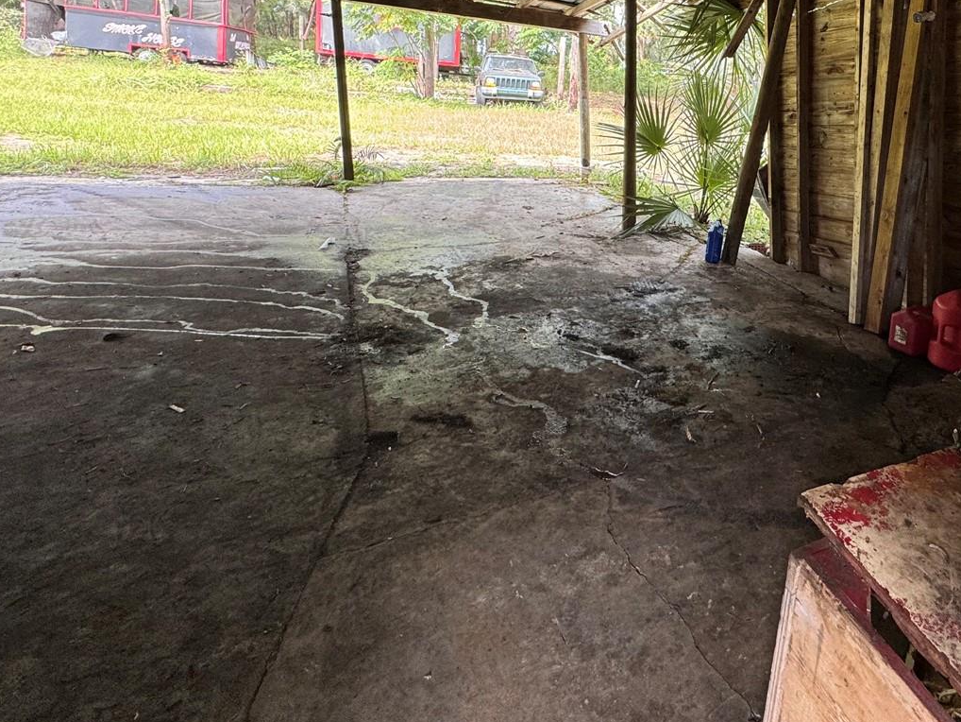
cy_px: 168
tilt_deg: -8.5
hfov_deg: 72.0
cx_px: 700
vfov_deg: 57.5
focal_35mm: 22
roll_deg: -4.6
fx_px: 611
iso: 125
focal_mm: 2.22
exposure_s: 1/99
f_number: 2.2
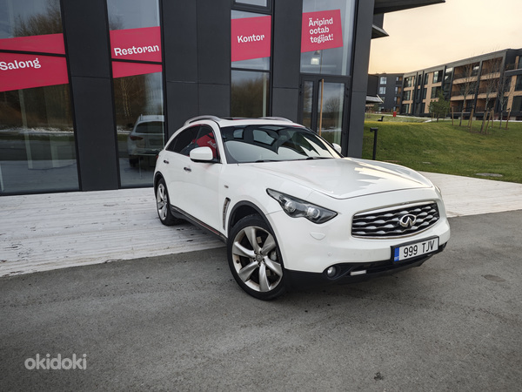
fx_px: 347
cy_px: 196
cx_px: 261
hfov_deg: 73.9
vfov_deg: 58.9
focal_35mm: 23
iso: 64
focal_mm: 6.55
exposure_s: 1/101
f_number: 1.6
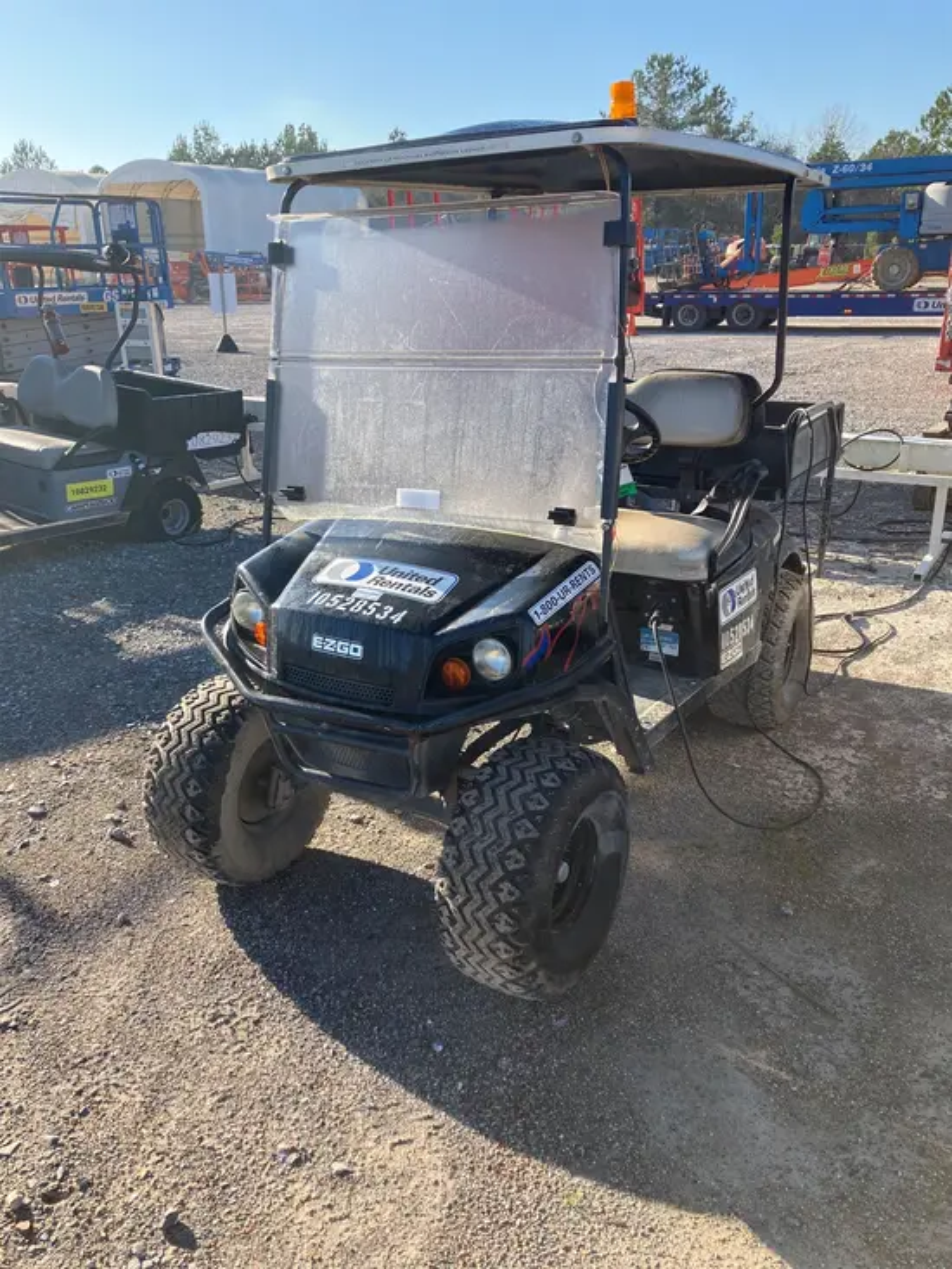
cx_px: 476
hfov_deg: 49.8
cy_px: 634
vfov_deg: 63.4
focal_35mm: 28
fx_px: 1026
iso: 32
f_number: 1.8
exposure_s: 1/796
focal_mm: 3.99
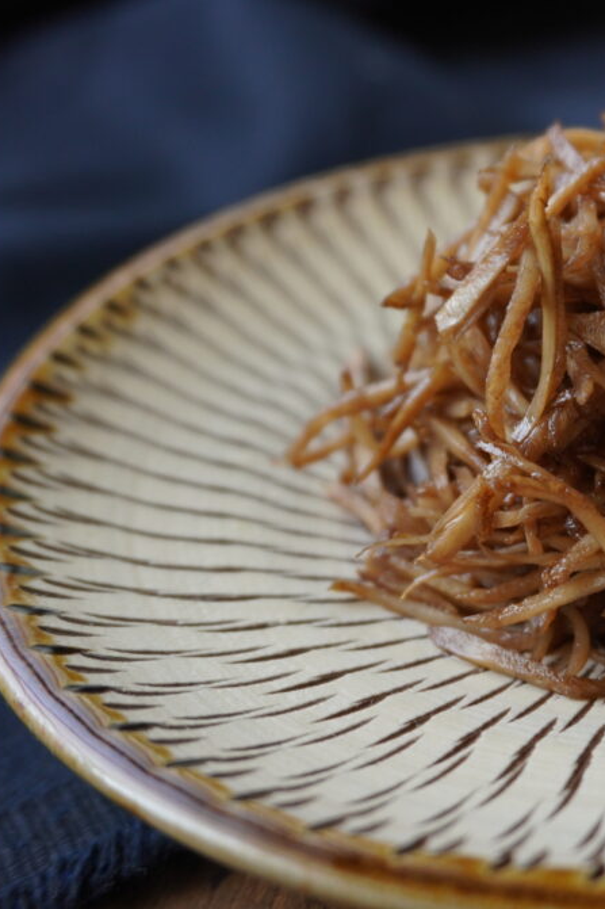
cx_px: 544
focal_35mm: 55
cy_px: 462
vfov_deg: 36.3
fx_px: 1387
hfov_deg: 23.9
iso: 320
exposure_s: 1/100
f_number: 4.5
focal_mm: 24
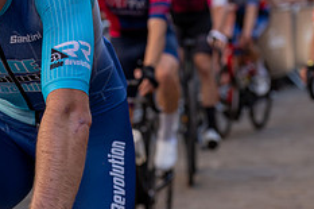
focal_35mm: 199
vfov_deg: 6.9
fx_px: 1734
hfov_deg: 10.3
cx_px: 50
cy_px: -5
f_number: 4
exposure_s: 1/1000
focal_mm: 70
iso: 500
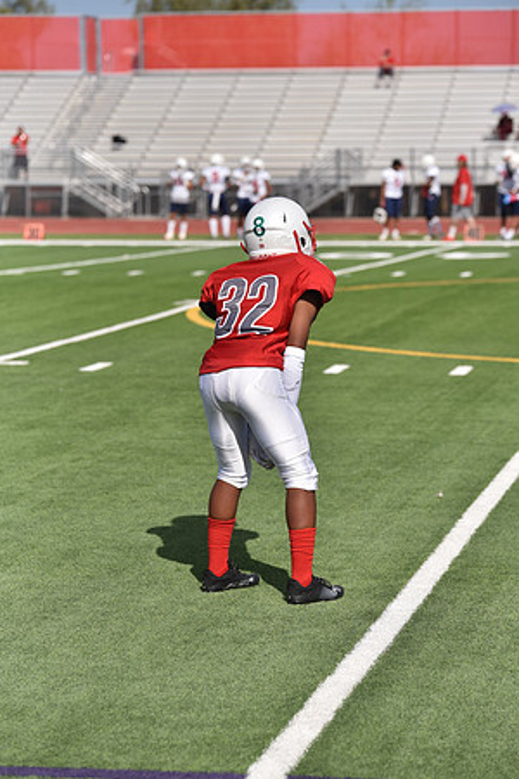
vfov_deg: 16.4
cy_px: 390
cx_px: 260
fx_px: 2703
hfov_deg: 11.0
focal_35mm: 125
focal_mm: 125
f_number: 4
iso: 250
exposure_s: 1/4000
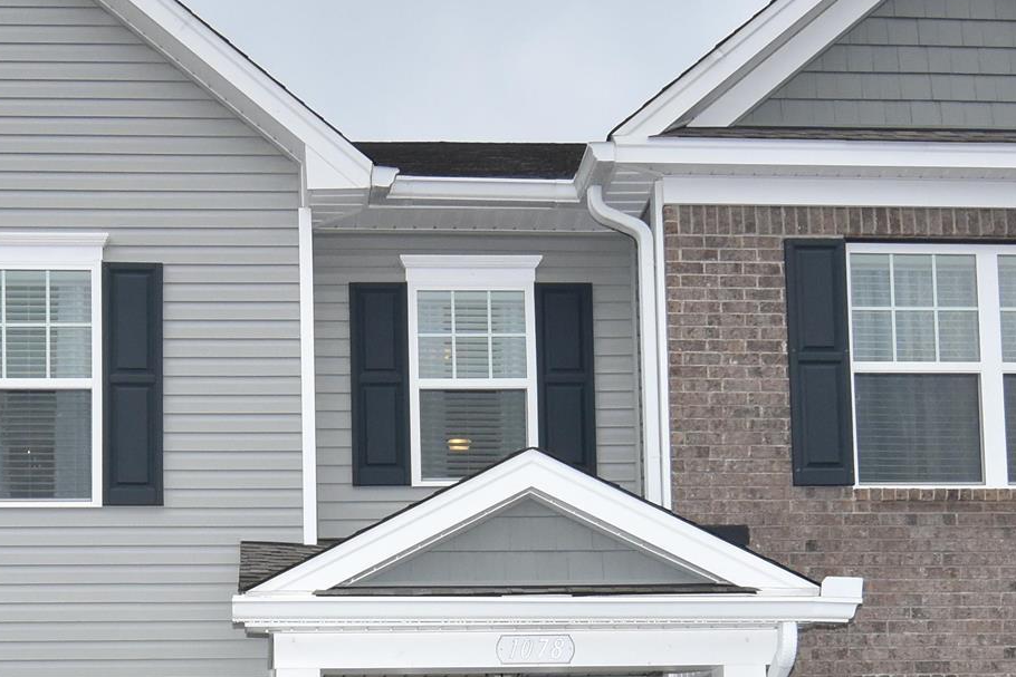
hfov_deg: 35.5
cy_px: 785
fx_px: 1572
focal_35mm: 56
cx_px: 343
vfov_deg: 22.6
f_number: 8
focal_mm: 11
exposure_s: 1/500
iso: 720
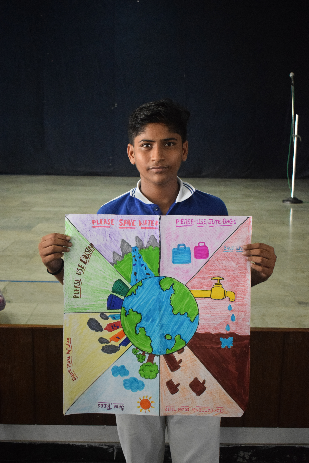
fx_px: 579
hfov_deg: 29.9
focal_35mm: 45
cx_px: 154
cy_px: 232
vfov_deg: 43.6
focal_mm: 30
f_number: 5
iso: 3200
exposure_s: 1/100
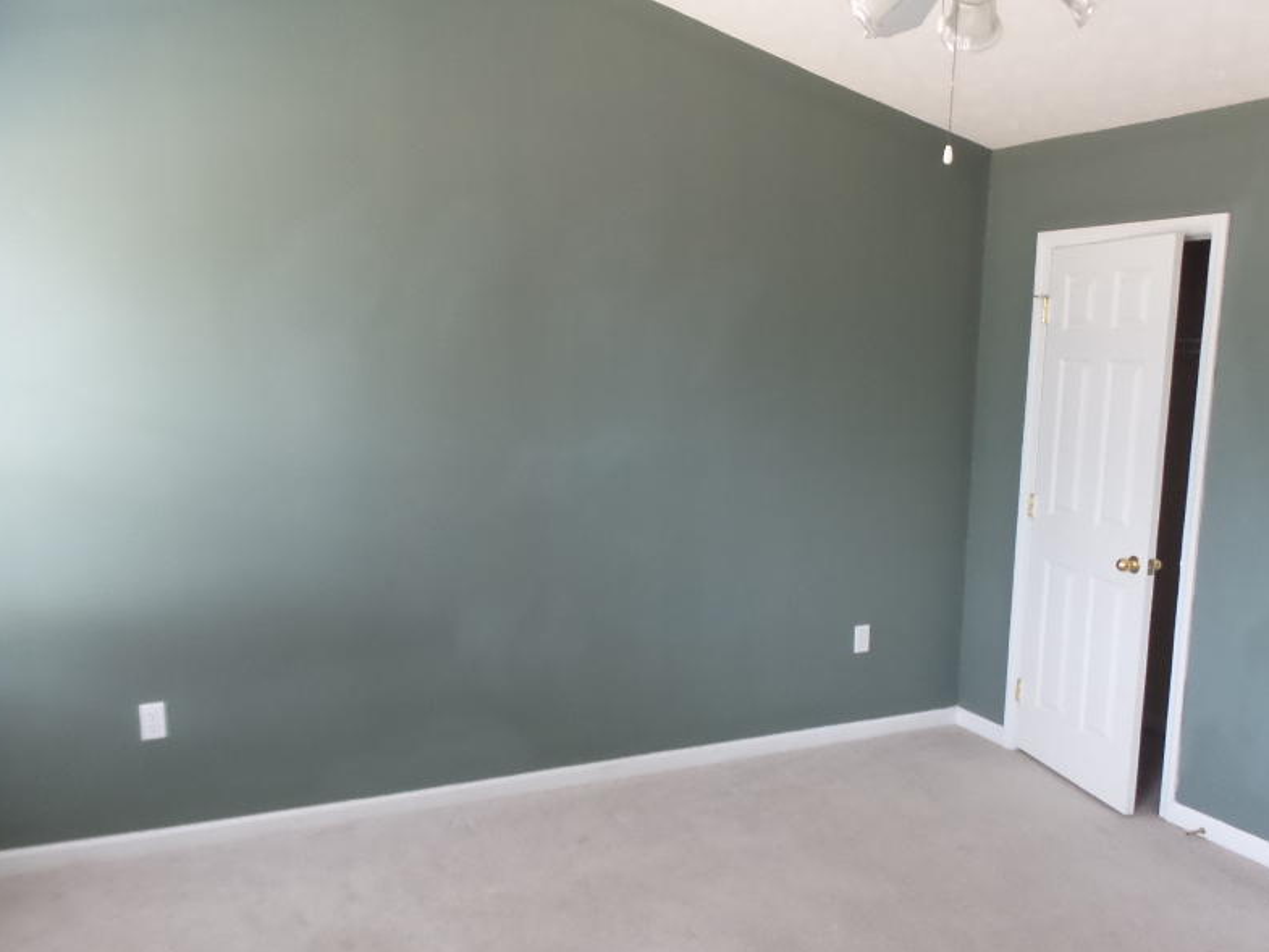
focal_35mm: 30
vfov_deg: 46.8
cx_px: 630
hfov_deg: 60.0
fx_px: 1100
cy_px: 517
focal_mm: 4.1
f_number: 2.8
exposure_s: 1/30
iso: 500
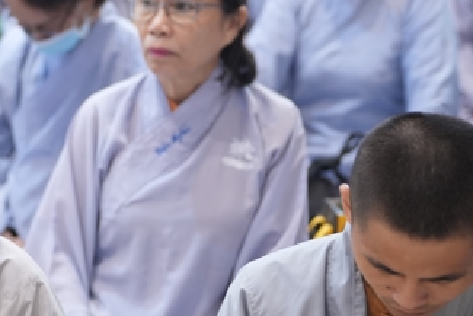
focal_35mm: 165
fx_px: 2169
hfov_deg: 12.2
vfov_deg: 8.3
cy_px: 195
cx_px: -60
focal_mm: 55
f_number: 2.2
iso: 1000
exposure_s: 1/80
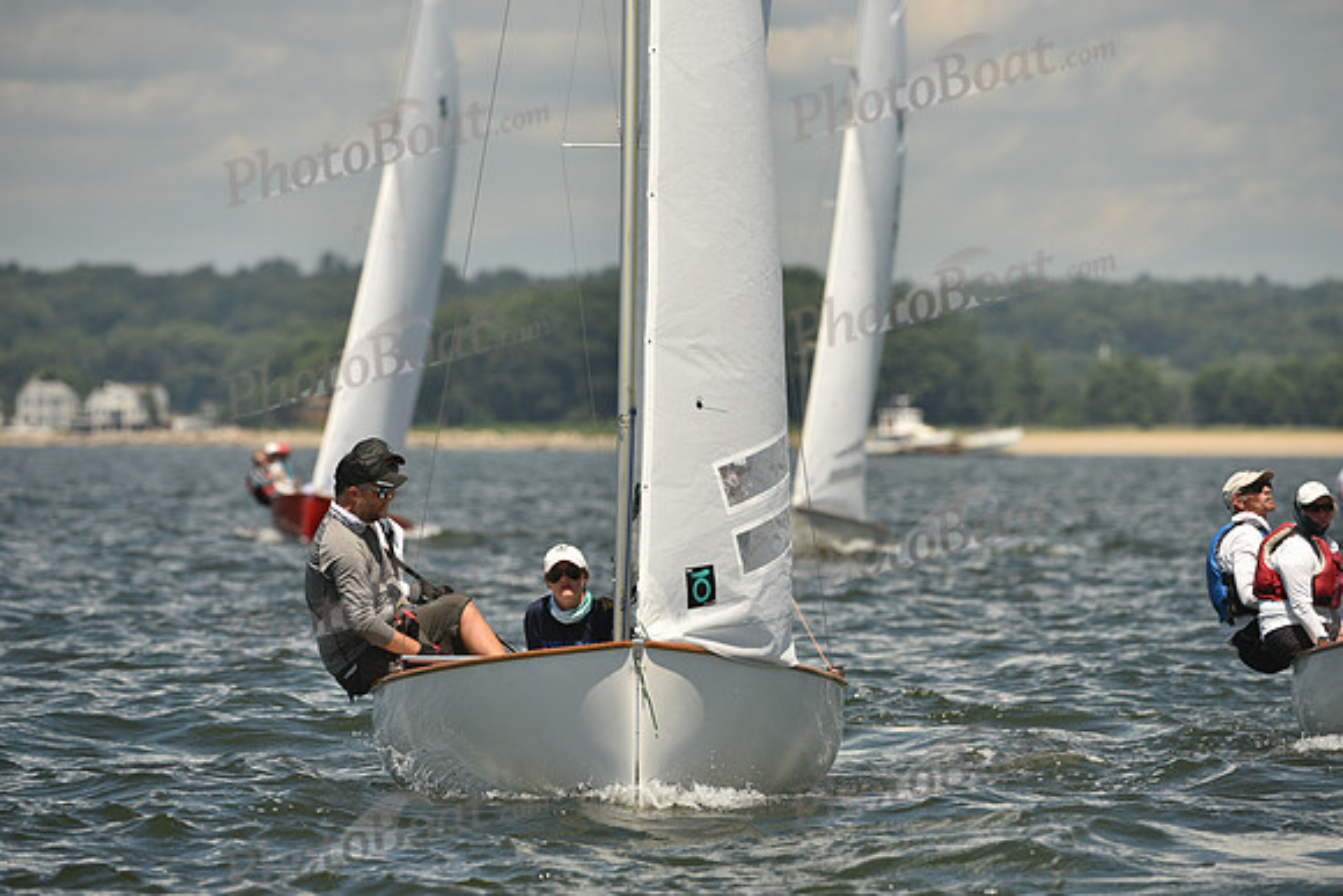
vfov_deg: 4.0
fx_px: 12686
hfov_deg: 6.1
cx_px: 672
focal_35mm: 340
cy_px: 448
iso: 250
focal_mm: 340
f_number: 6.3
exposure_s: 1/1600
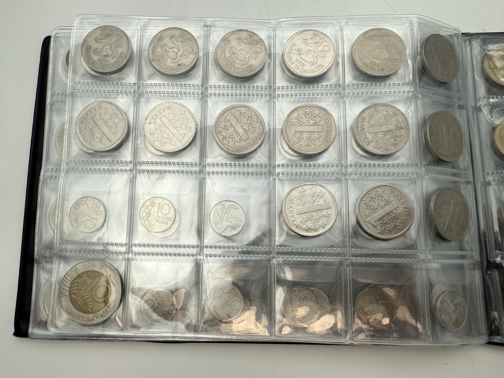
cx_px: 252
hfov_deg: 71.6
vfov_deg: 56.8
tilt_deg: -80.2
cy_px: 189
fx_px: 349
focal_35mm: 24
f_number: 2.2
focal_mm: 2.22
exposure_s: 1/351
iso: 40
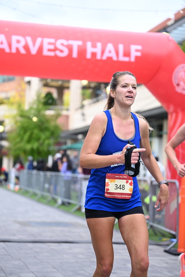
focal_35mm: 81
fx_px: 624
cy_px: 138
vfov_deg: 25.1
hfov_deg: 16.9
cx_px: 92
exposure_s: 1/1600
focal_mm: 81
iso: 1000
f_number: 2.8
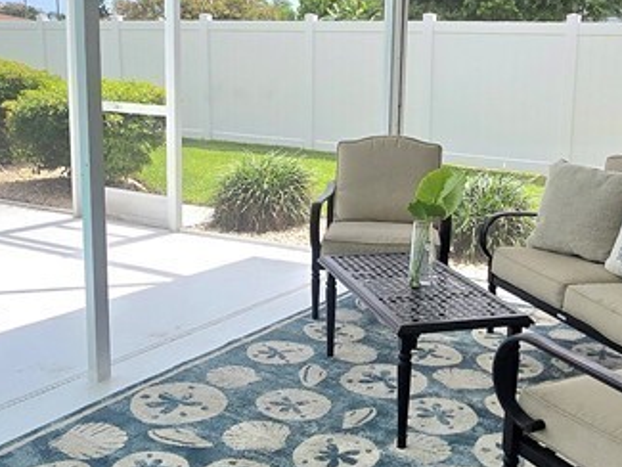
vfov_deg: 35.2
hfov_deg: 45.6
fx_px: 737
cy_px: 228
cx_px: 362
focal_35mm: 41
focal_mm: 2.2
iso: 50
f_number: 2.2
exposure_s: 1/1429
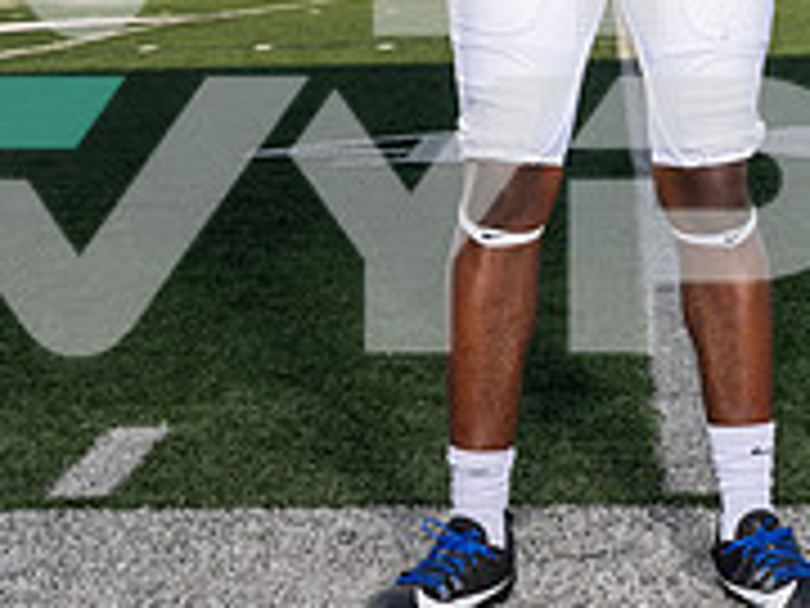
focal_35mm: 120
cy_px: -99
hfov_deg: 16.4
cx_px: 526
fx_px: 2808
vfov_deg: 12.1
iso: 160
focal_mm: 50
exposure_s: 1/250
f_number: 11
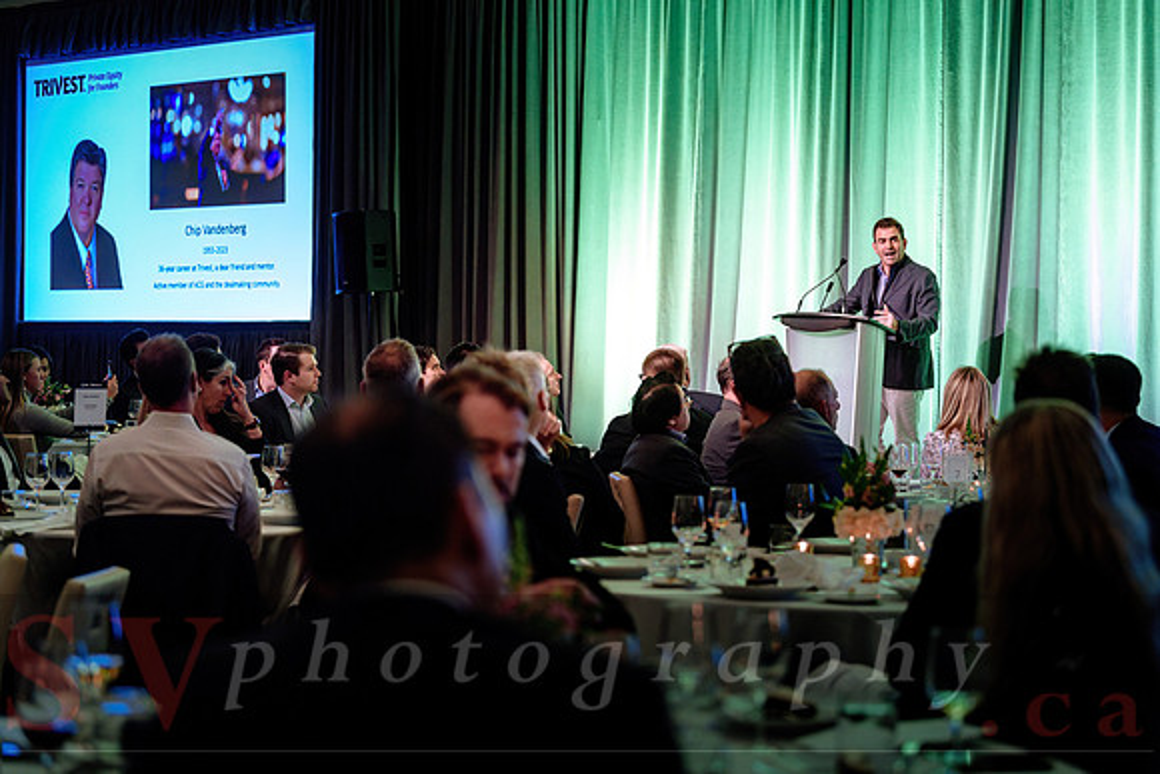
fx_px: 2496
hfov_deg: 26.2
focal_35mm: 77
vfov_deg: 17.6
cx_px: 618
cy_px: 366
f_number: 2.8
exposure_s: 1/100
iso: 2000
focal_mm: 72
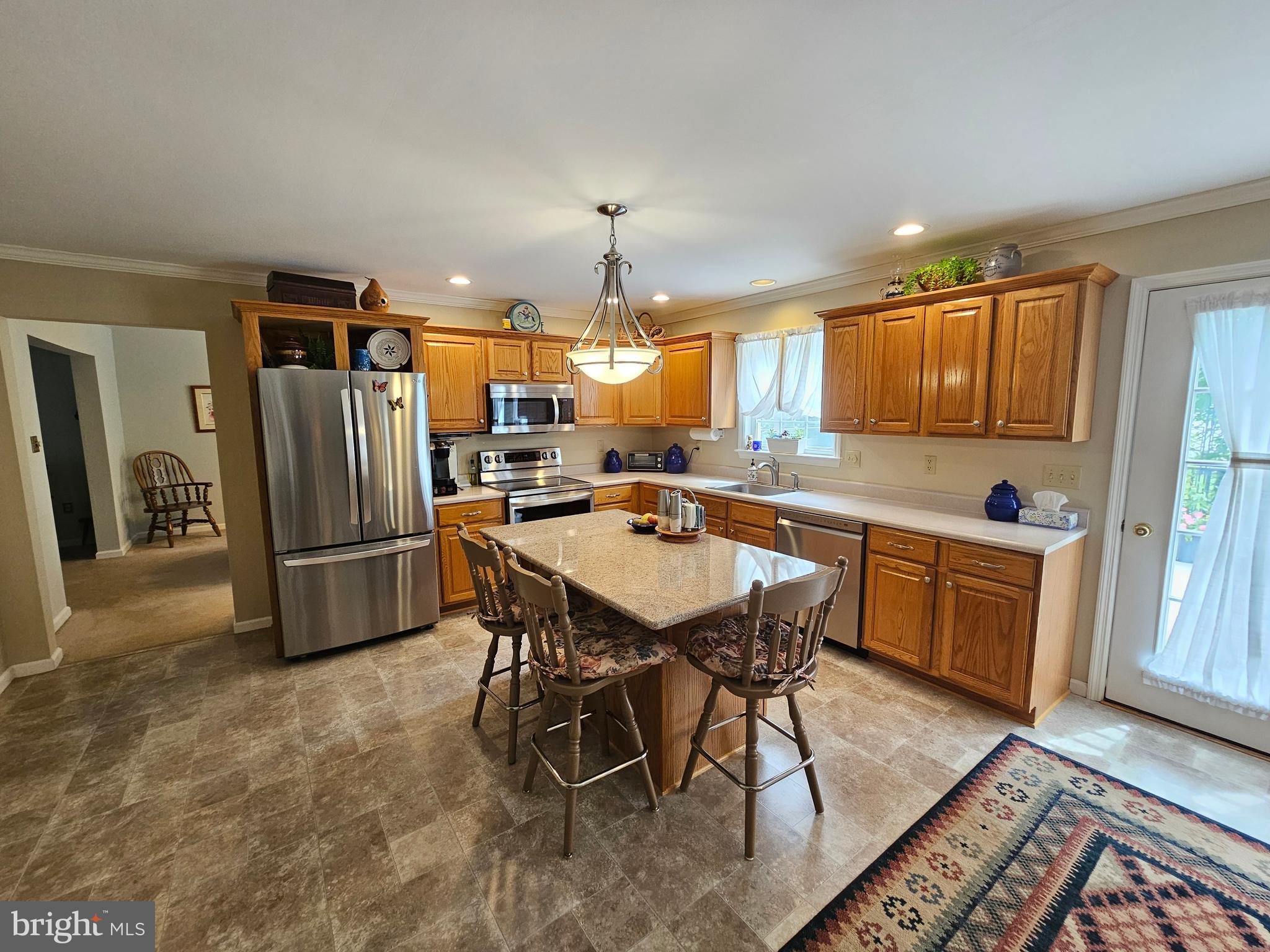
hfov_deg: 106.2
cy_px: 476
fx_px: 477
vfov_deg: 89.9
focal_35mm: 13
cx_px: 635
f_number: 2.2
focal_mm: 2.2
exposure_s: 1/60
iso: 160
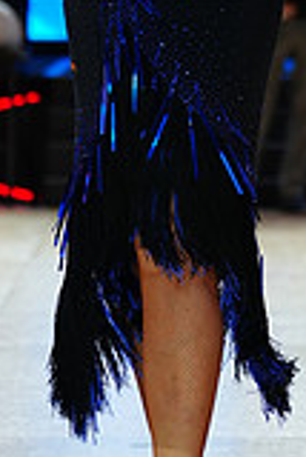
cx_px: 408
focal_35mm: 311
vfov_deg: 6.6
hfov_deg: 4.4
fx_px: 3956
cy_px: -97
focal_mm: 86
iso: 640
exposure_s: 1/400
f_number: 2.8
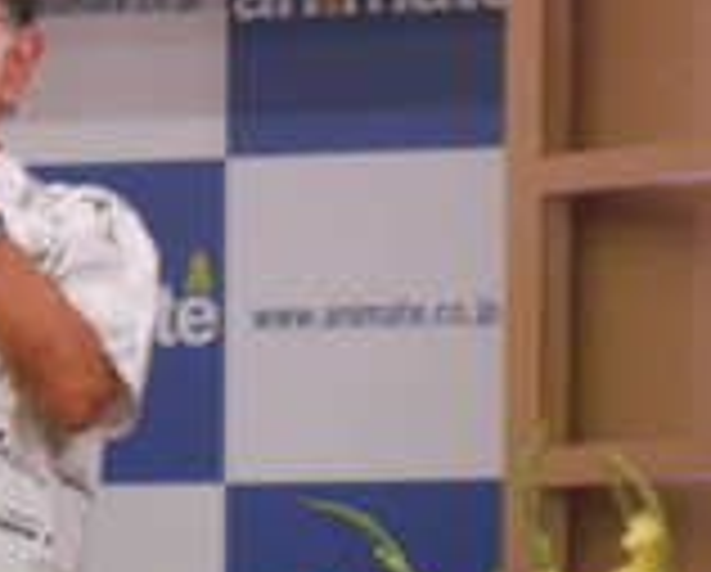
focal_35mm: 337
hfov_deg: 5.7
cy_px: 74
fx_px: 7105
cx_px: 4
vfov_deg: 4.6
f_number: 6.5
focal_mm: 27.6
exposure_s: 1/50
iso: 800
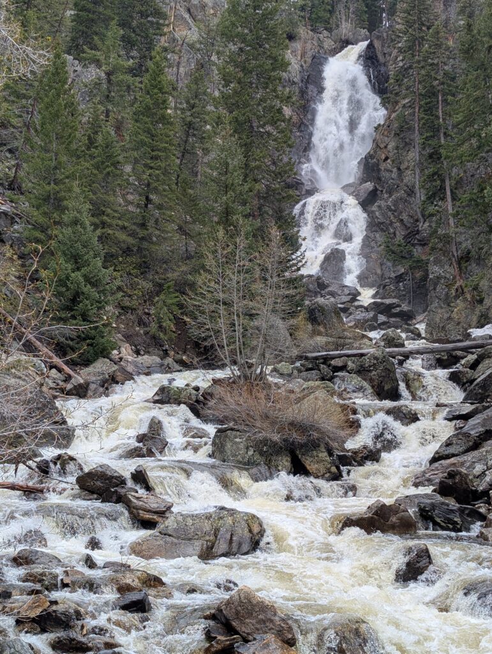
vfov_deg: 38.9
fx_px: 926
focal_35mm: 49
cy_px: 327
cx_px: 246
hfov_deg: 29.7
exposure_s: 1/460
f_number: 1.68
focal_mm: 6.9
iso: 22
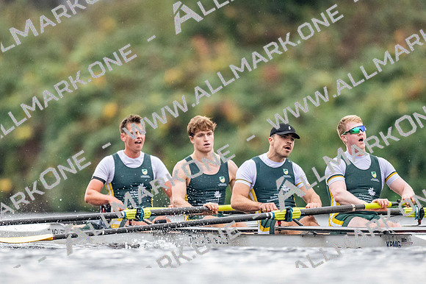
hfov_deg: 2.3
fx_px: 10644
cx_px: 213
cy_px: 142
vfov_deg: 1.5
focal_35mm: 900
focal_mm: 600
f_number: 4
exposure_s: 1/2500
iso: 4500
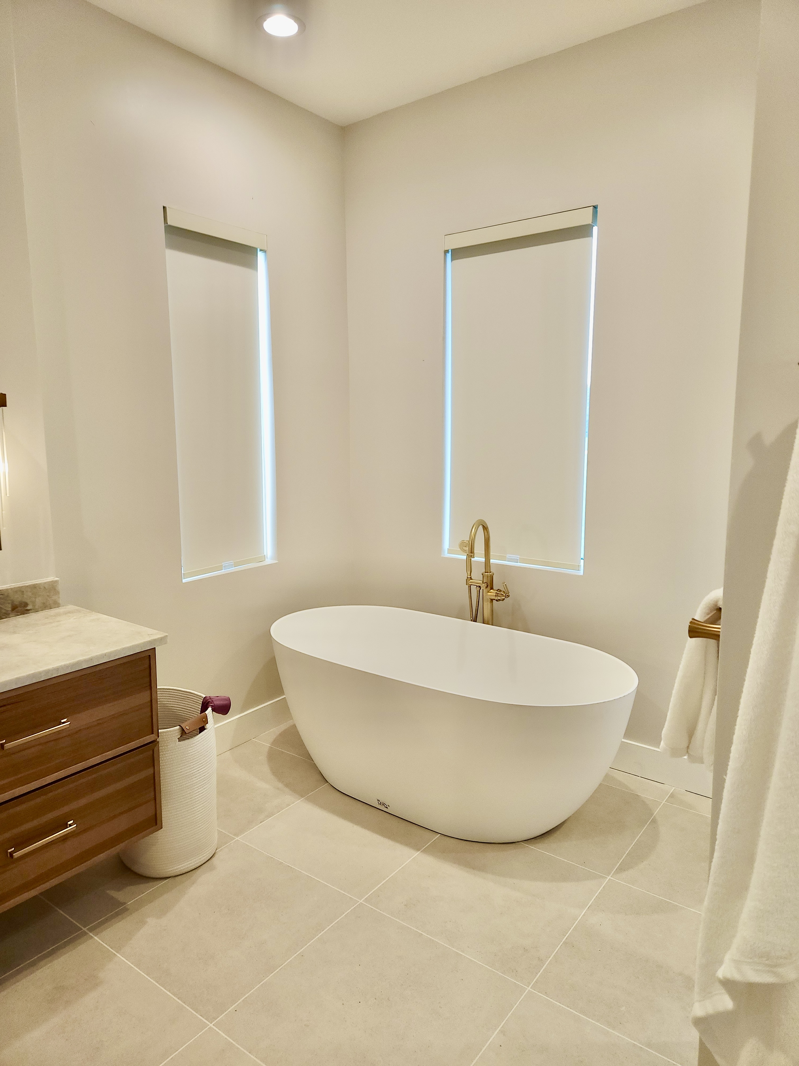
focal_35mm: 23
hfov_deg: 58.9
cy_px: 533
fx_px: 708
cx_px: 400
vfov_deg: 73.9
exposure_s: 1/60
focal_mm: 5.4
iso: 80
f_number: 1.8
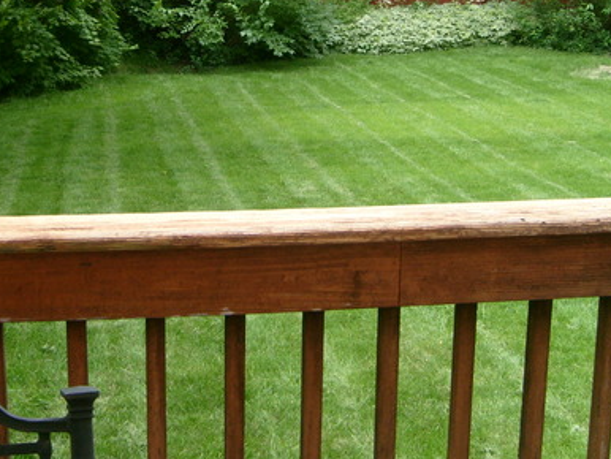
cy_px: 81
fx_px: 1024
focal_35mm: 58
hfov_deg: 33.0
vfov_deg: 24.8
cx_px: 228
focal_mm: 5.8
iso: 80
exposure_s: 1/180
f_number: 2.8
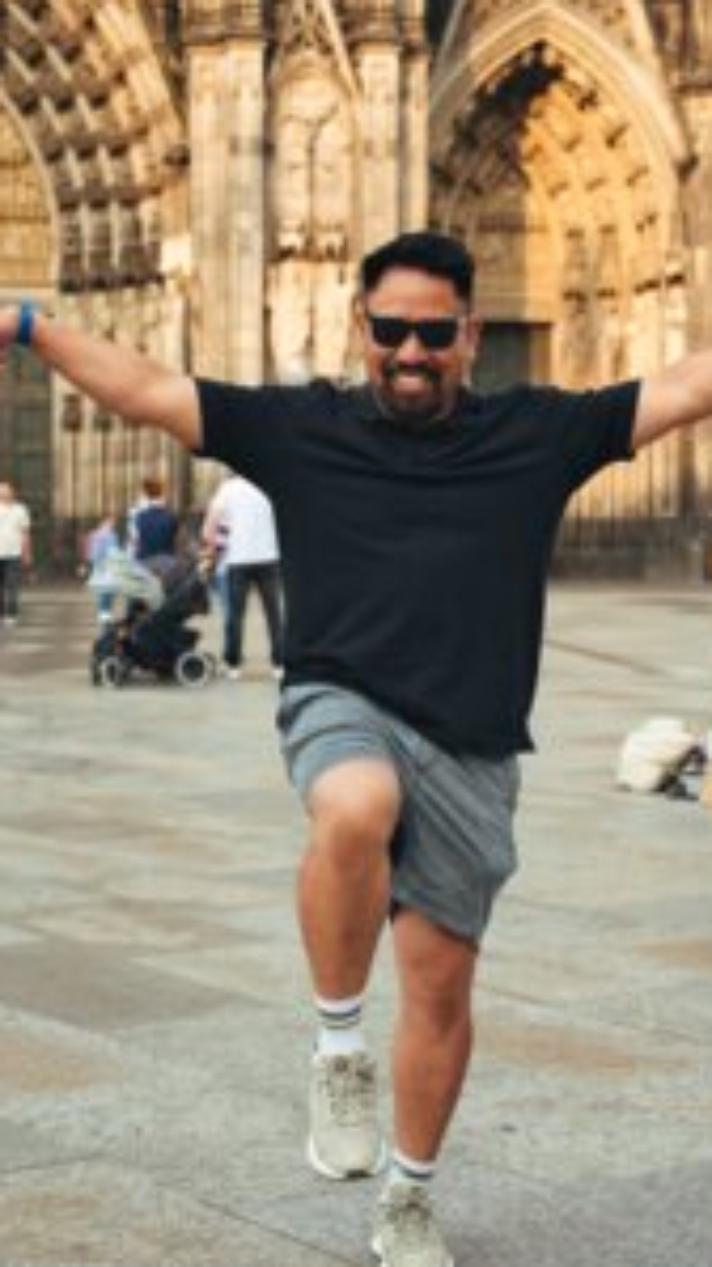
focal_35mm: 70
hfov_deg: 17.2
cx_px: 384
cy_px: 686
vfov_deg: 30.1
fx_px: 2351
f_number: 4
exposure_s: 1/100
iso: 100
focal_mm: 50
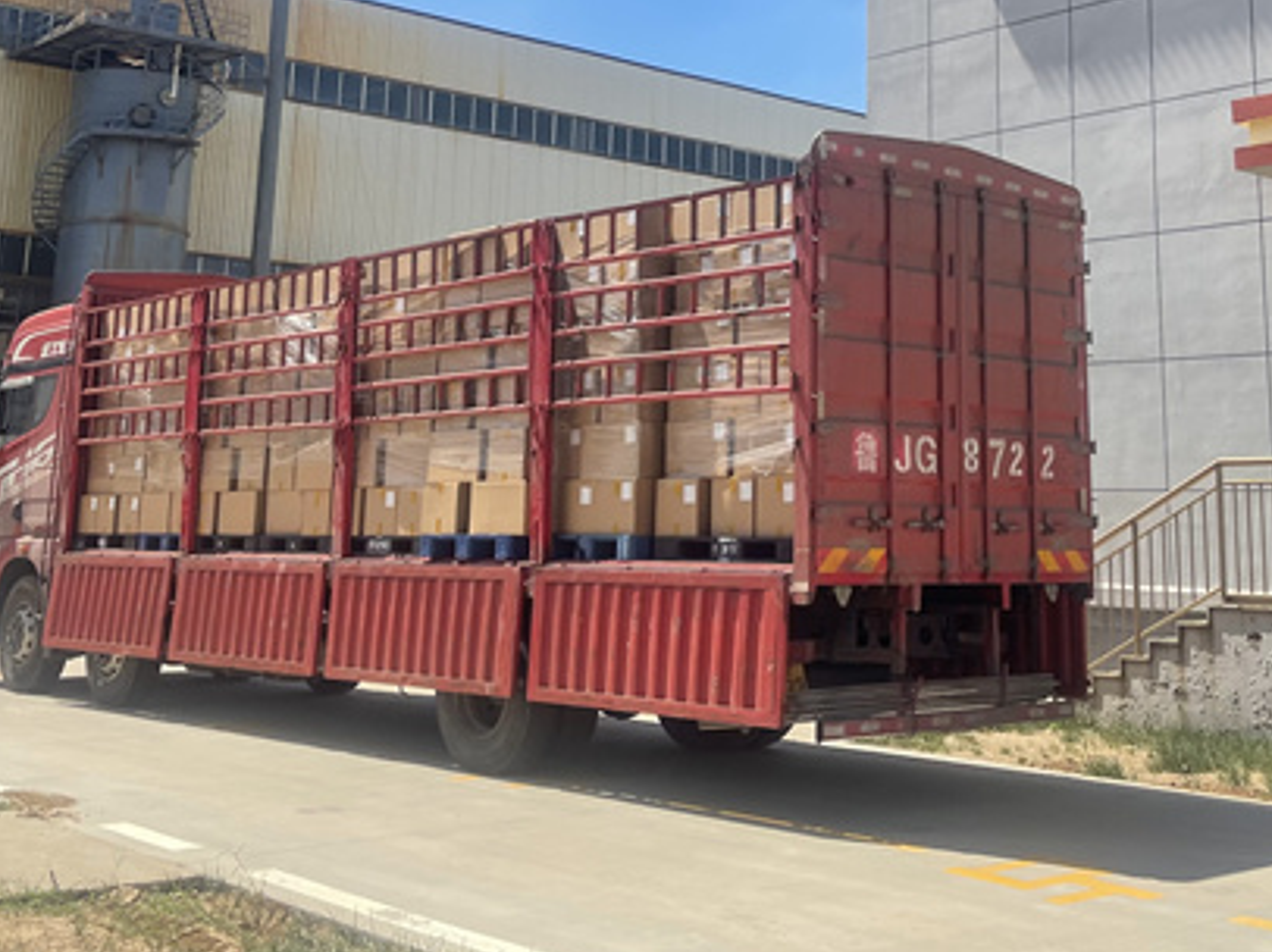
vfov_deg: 29.3
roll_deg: -0.7
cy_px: 144
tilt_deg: +12.5
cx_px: 758
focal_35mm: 48
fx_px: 1763
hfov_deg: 39.5
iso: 32
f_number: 1.6
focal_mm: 5.1
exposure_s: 1/2717
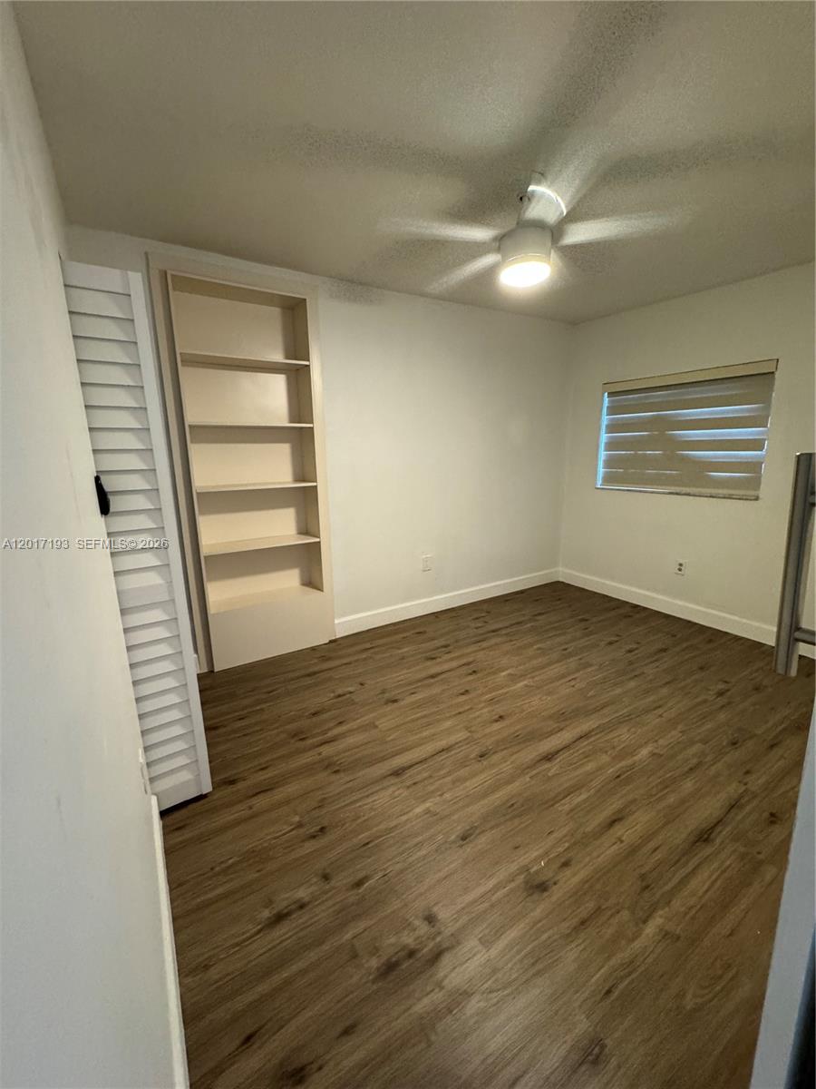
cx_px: 408
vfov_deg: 102.1
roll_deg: +1.1
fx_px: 440
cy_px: 544
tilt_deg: -12.2
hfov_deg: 85.7
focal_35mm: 14
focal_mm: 2.22
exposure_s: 1/60
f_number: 2.2
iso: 500
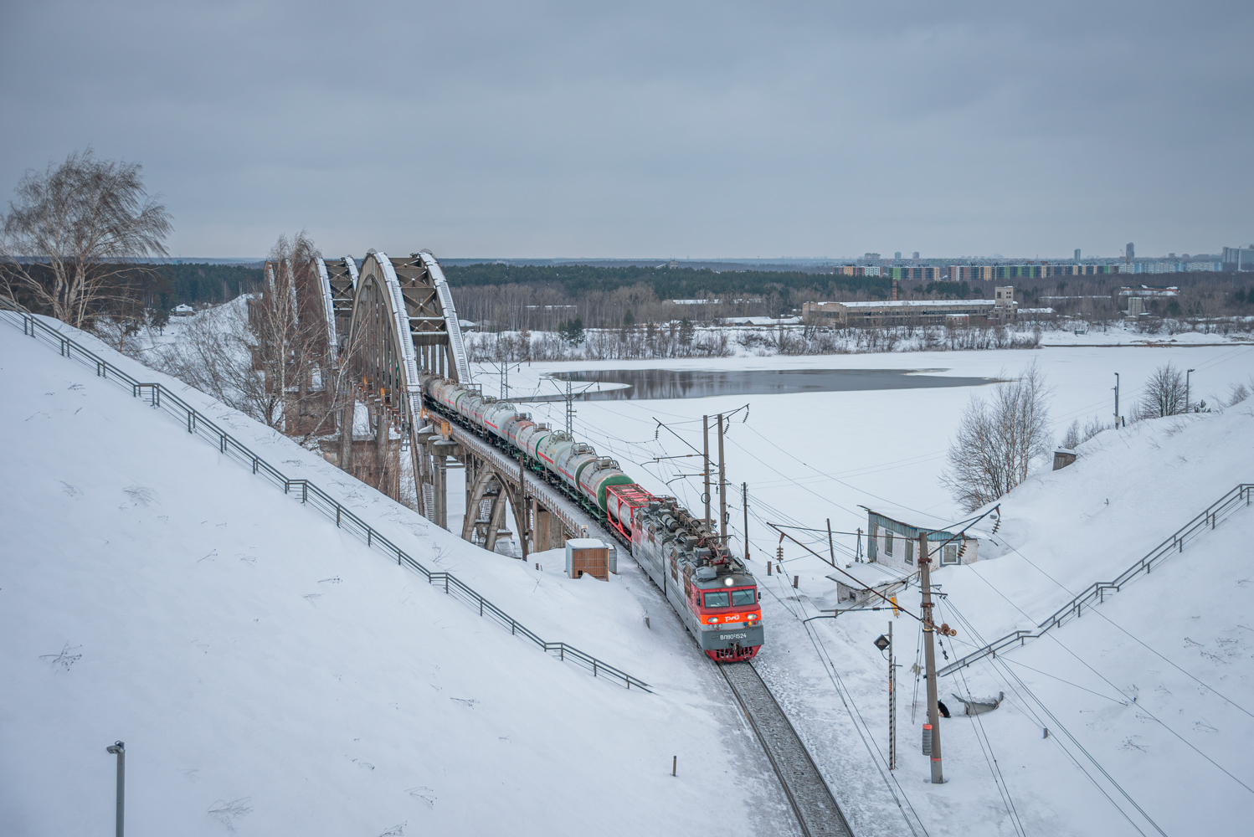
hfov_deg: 41.1
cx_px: 627
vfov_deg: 28.1
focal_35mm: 48
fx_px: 1673
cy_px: 418
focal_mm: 48
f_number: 3.5
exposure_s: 1/400
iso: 400
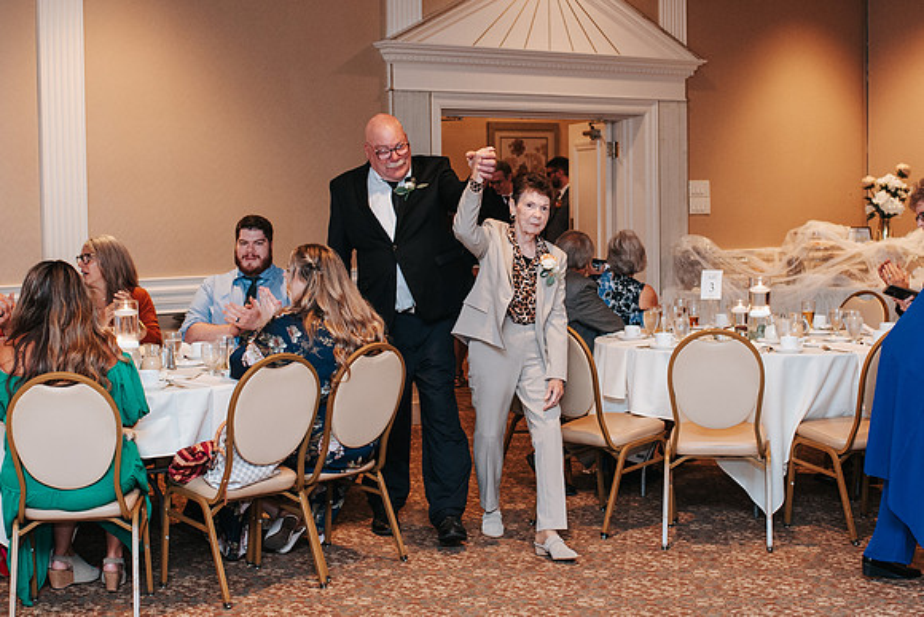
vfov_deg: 21.8
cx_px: 463
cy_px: 283
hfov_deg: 32.2
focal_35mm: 62
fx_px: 1600
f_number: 2.8
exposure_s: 1/160
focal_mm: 35
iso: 1000
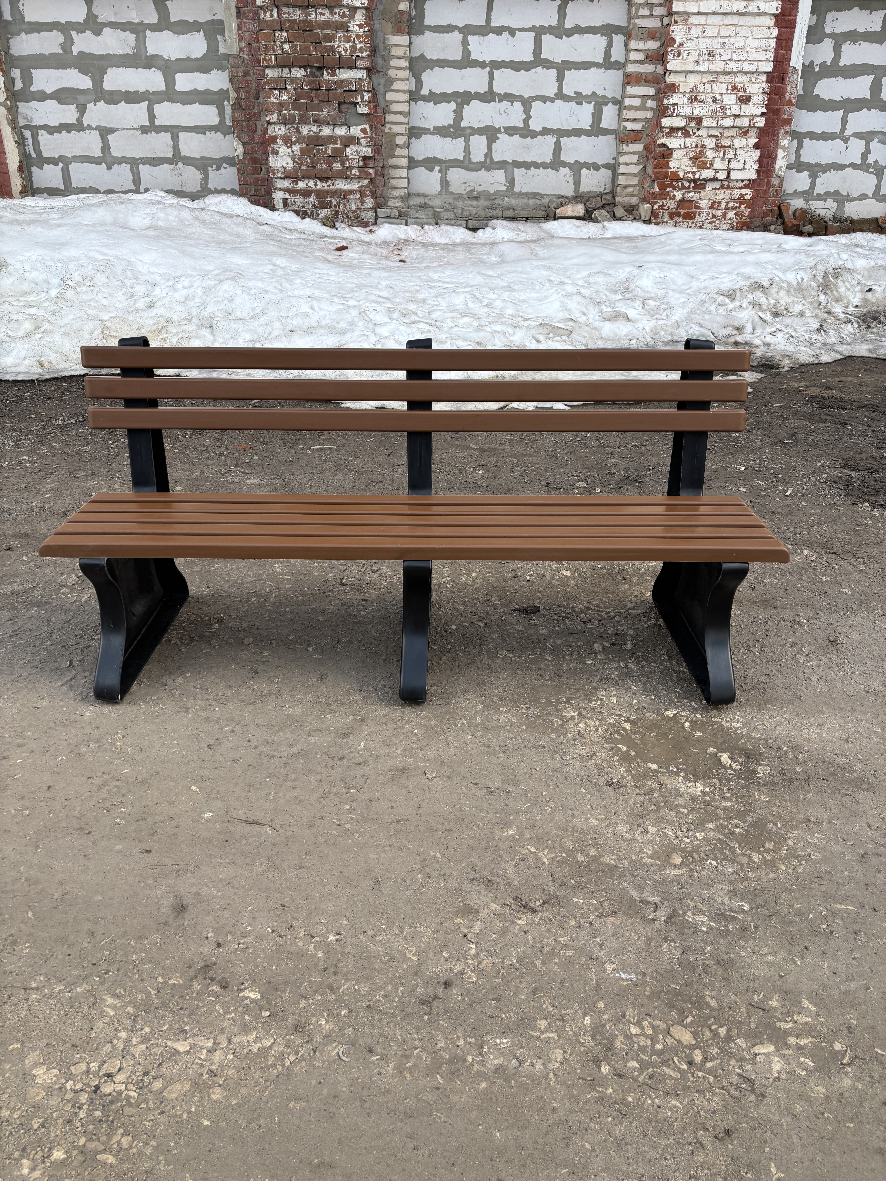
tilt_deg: -25.7
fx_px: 887
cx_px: 443
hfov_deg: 53.1
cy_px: 590
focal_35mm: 26
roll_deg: -1.8
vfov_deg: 67.3
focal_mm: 5.96
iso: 50
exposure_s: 1/531
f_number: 1.6
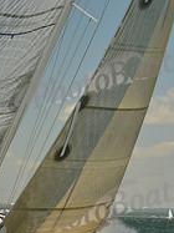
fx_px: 1402
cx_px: -32
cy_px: 159
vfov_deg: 9.5
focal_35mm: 209
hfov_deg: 7.0
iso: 400
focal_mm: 70
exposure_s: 1/800
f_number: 6.3
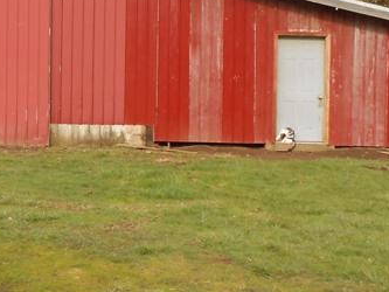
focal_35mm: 80
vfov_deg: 18.3
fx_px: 899
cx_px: -74
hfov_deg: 22.5
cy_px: 58
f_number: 3.5
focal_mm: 4.6
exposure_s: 1/320
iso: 80
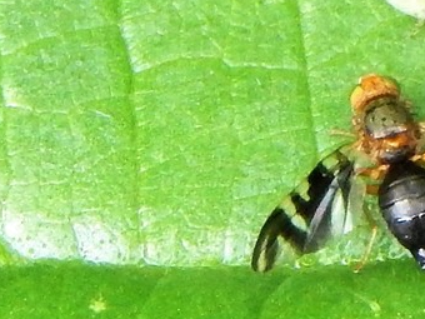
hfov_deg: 4.3
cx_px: 409
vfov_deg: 3.3
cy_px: 185
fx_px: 5611
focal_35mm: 457
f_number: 5.3
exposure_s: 1/160
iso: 400
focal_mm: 32.8
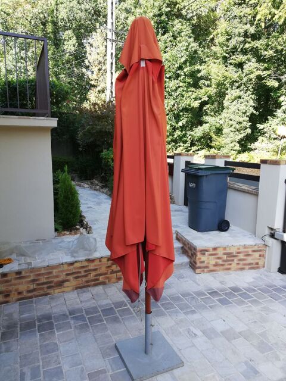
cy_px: 190
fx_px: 286
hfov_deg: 53.1
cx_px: 143
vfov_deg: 67.3
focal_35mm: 26
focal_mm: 3.81
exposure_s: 1/120
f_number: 2.2
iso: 50
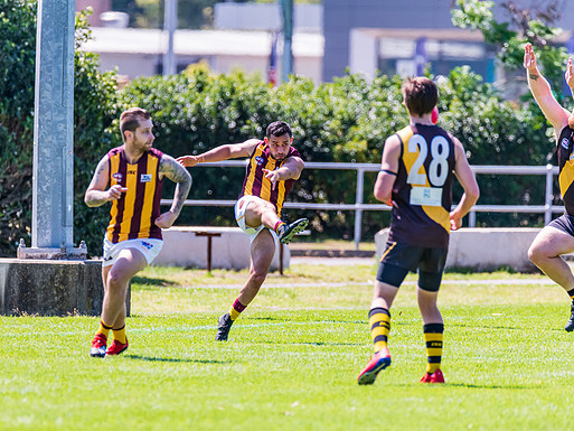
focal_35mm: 664
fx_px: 11013
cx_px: 245
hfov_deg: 3.0
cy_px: 263
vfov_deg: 2.2
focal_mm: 500
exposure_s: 1/1600
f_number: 6.3
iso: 800
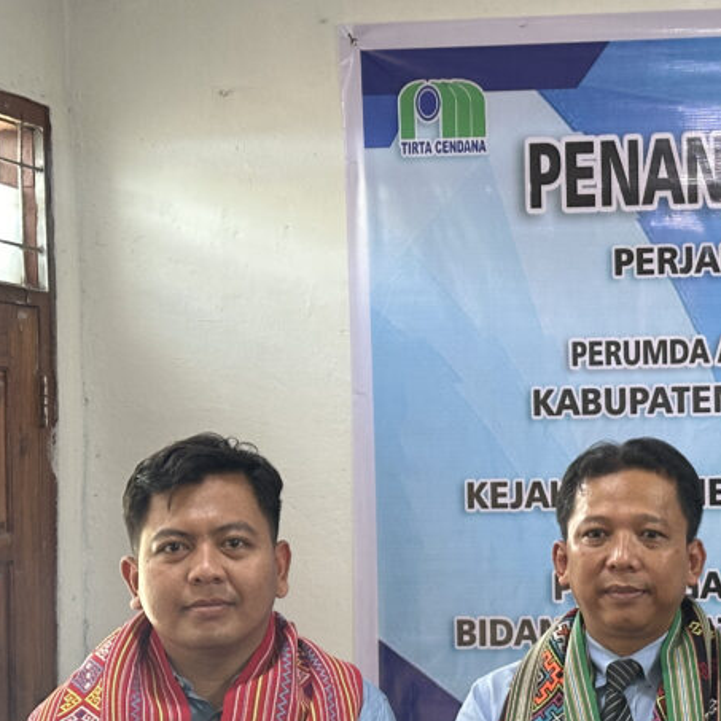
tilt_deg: -0.9
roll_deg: +0.2
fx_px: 2262
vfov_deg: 18.0
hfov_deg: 17.5
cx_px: 796
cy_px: 548
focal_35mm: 96
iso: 250
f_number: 1.78
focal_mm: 6.86
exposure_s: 1/60
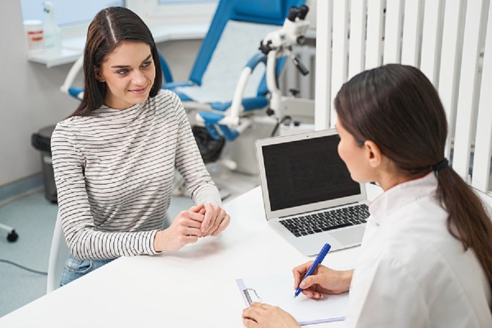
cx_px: 246
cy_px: 164
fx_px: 738
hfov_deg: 36.9
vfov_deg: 25.1
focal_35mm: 54
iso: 250
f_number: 2.8
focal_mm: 54
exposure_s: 1/100
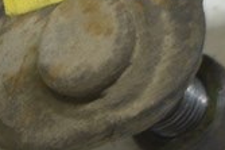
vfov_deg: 3.7
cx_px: -8
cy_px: 29
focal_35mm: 367
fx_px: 2291
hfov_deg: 5.6
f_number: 5.6
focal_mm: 40
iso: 400
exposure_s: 1/20
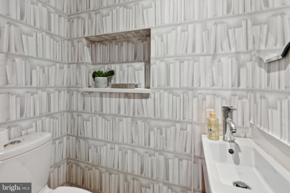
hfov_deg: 100.4
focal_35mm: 15
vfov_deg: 77.3
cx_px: 145
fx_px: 121
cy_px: 96
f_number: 8
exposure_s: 1/3.33
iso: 200
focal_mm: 10
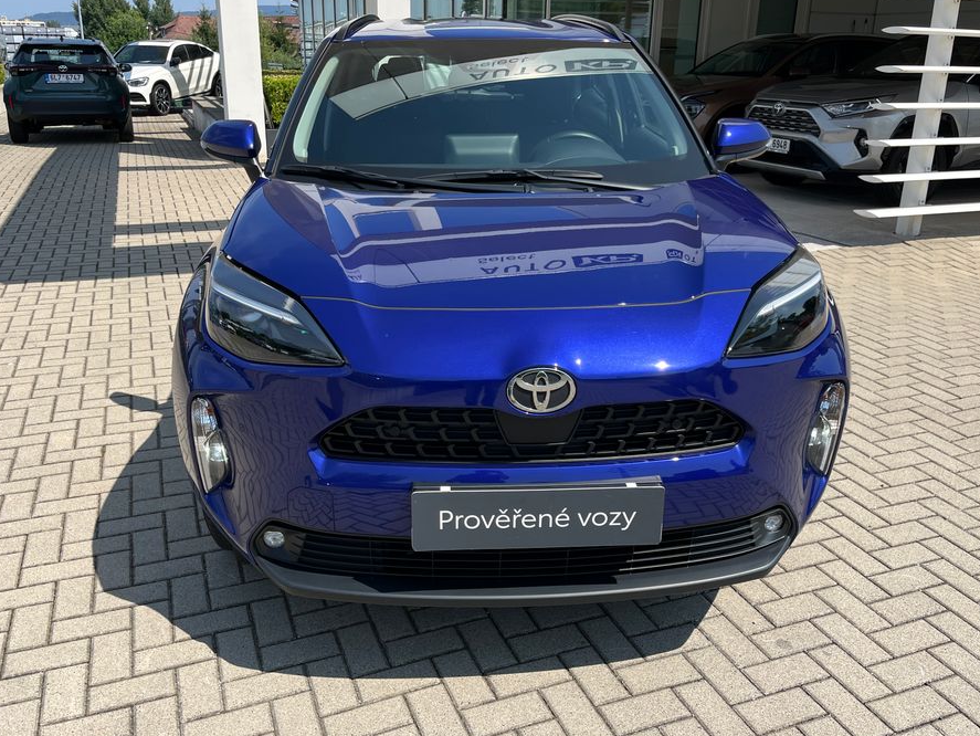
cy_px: 356
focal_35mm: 30
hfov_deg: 59.9
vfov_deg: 46.8
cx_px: 484
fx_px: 850
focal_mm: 5.1
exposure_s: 1/2463
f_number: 1.6
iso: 50
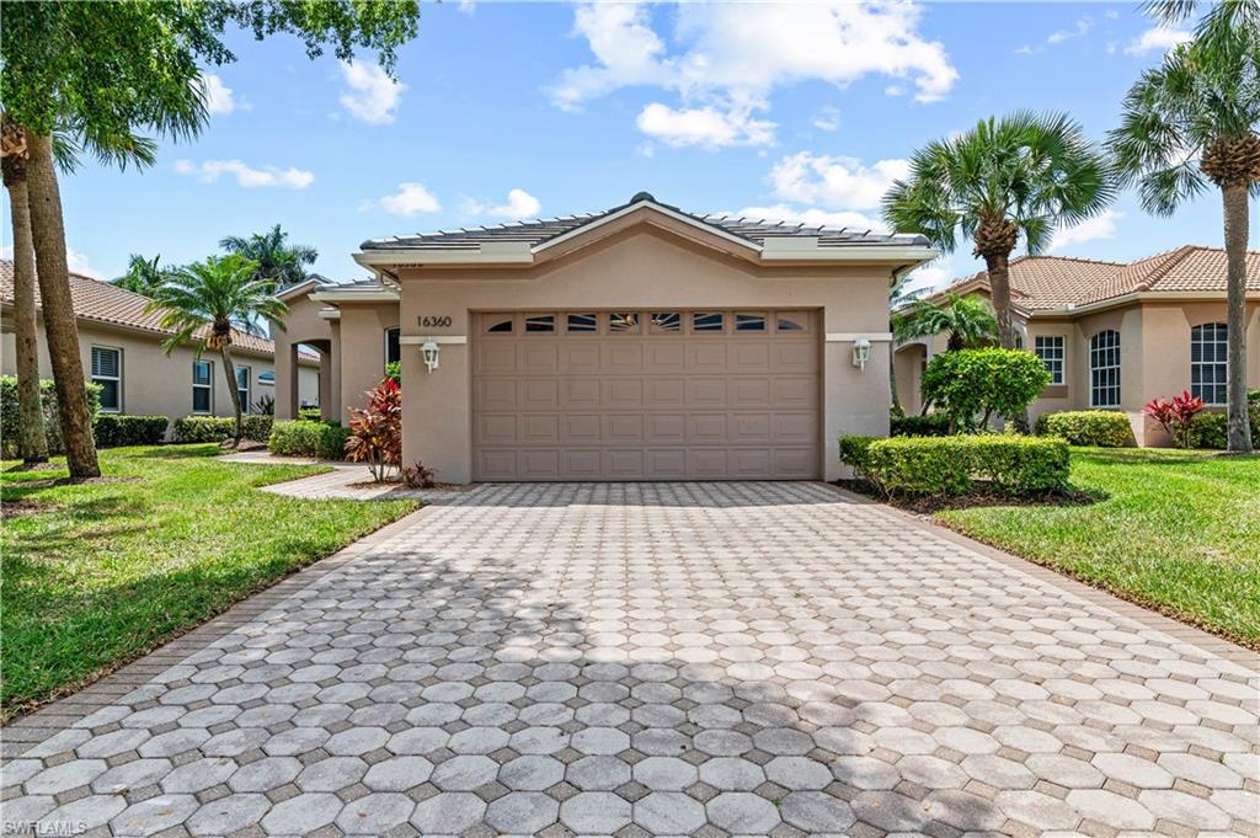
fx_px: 734
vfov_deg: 59.4
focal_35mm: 21
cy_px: 419
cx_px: 630
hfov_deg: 81.2
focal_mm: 21
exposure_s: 1/160
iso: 320
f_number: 10
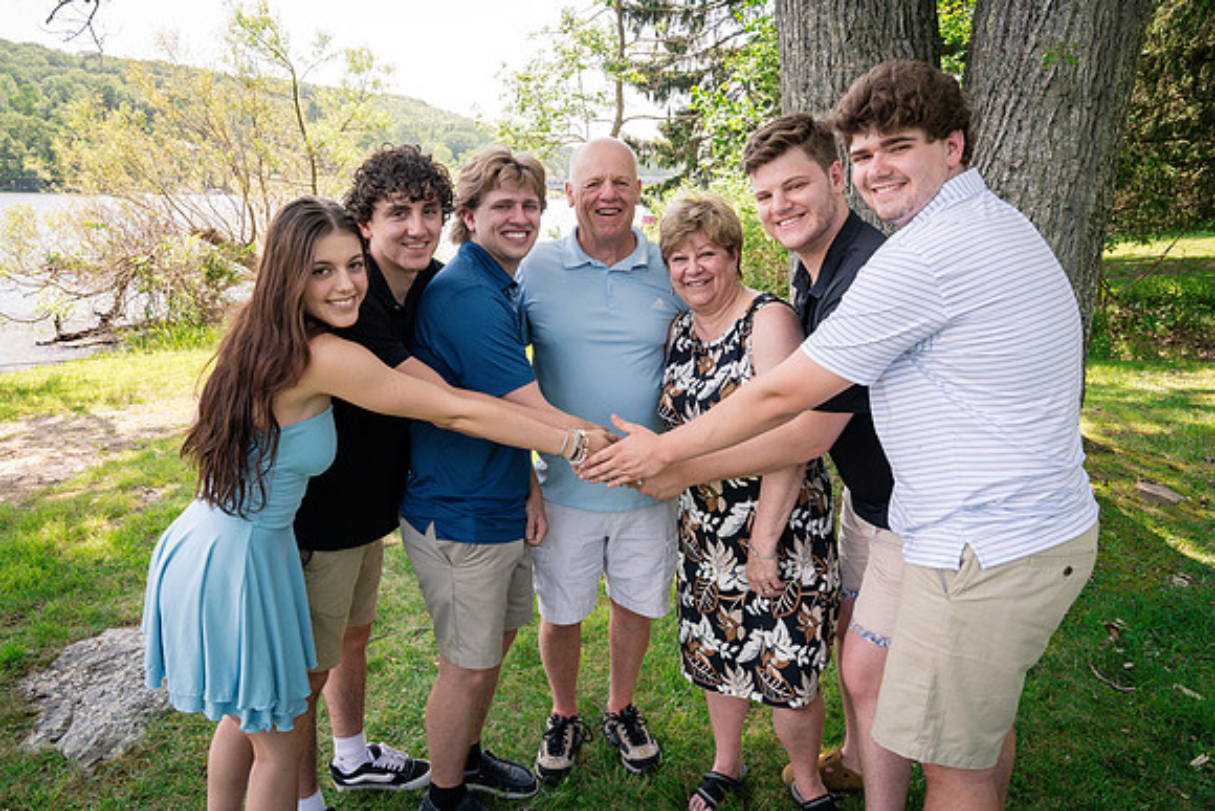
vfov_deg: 51.5
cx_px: 585
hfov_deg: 71.7
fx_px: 841
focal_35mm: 25
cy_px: 402
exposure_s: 1/250
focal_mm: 24
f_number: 8
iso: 800
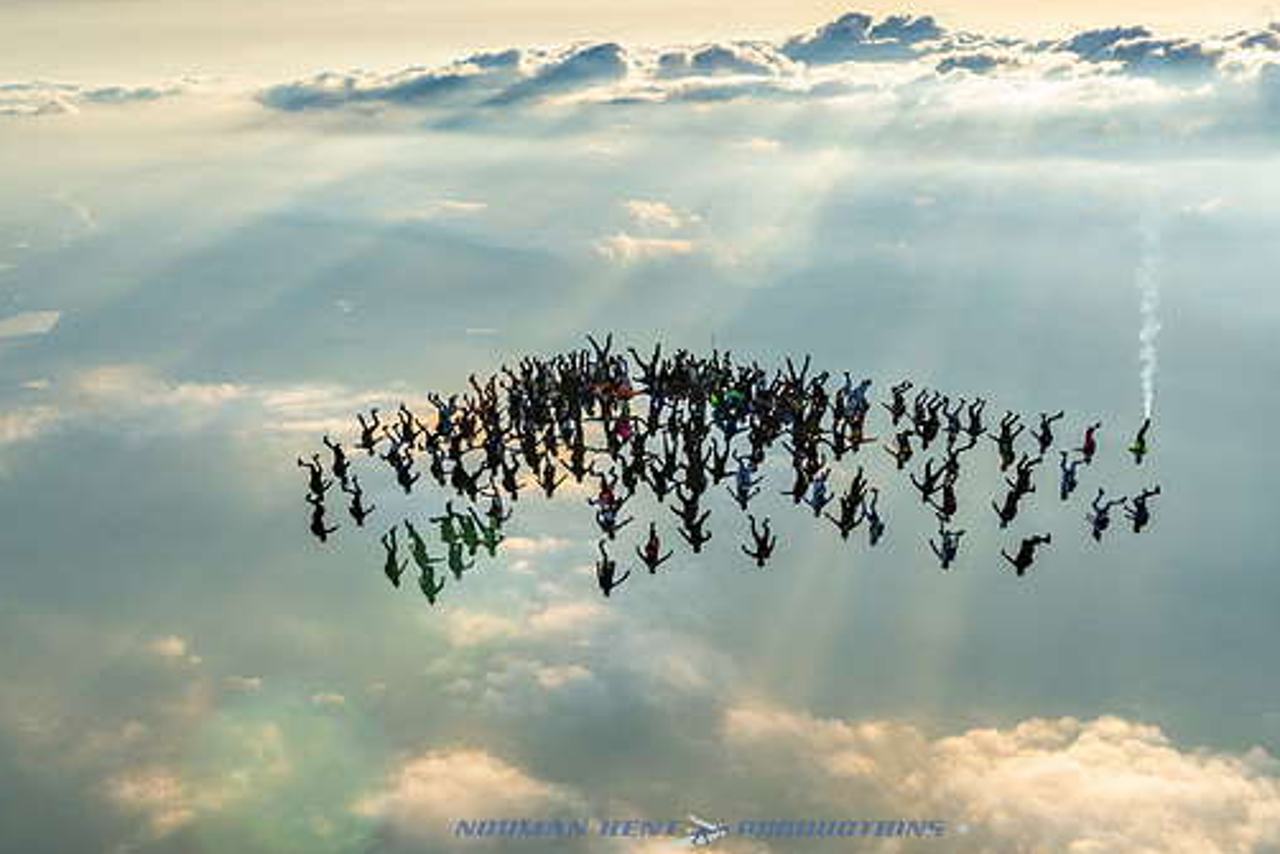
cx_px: 791
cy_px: 383
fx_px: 2418
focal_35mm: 68
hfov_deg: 29.5
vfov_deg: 20.0
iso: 1250
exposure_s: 1/1600
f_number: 16
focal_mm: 50
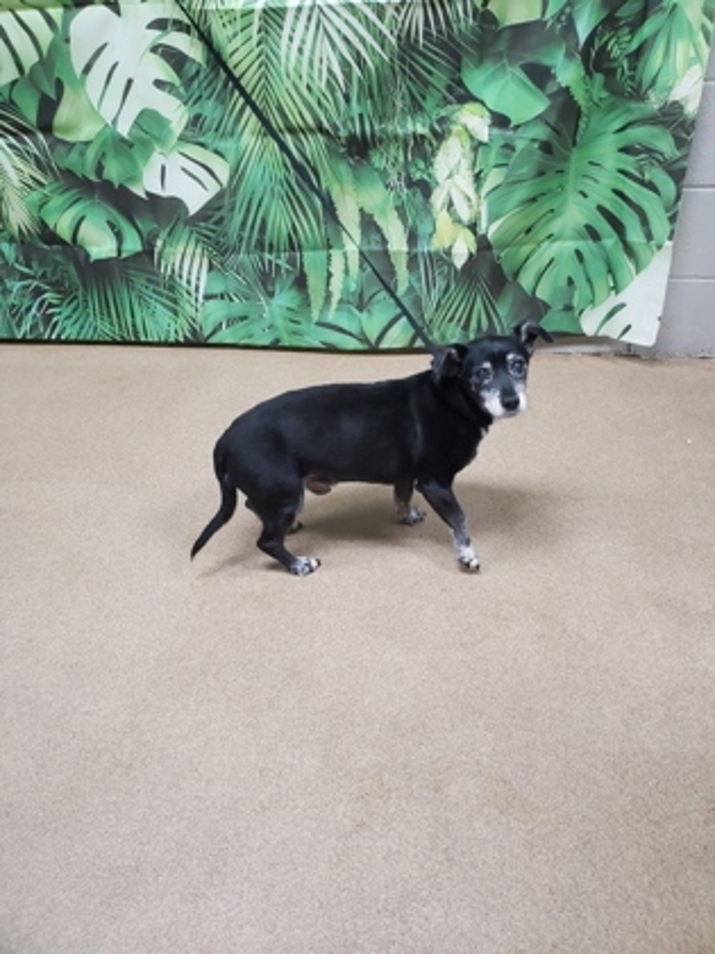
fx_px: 716
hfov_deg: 53.1
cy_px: 477
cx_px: 358
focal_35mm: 26
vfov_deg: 67.3
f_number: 2.4
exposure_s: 1/60
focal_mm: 4.3
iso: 1000
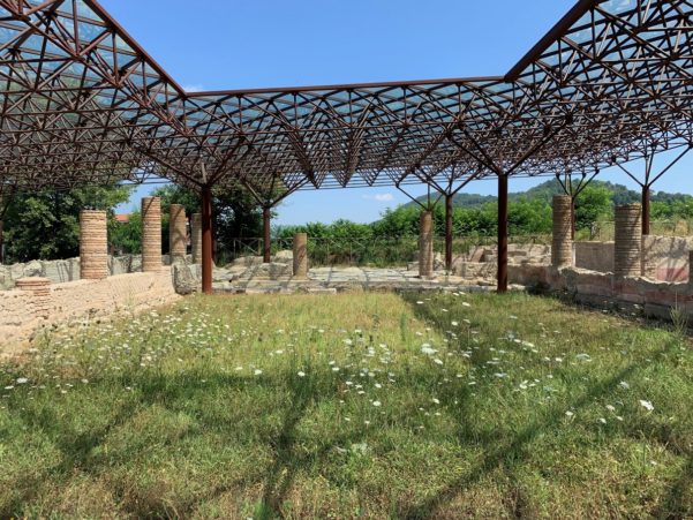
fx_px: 521
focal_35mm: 26
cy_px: 260
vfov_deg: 53.1
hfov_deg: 67.3
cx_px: 346
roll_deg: -0.5
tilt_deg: -0.3
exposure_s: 1/1299
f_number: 1.8
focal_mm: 4.25
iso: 25
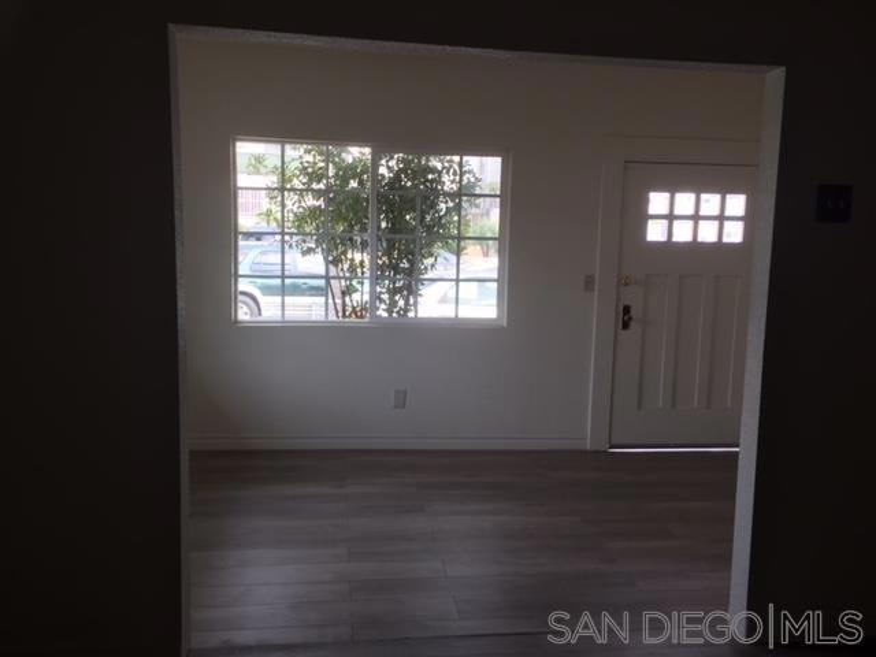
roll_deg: -2.5
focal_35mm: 29
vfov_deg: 48.2
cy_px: 328
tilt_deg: -7.1
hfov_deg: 61.7
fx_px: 734
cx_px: 438
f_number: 2.2
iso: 32
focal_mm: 4.15
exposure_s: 1/60
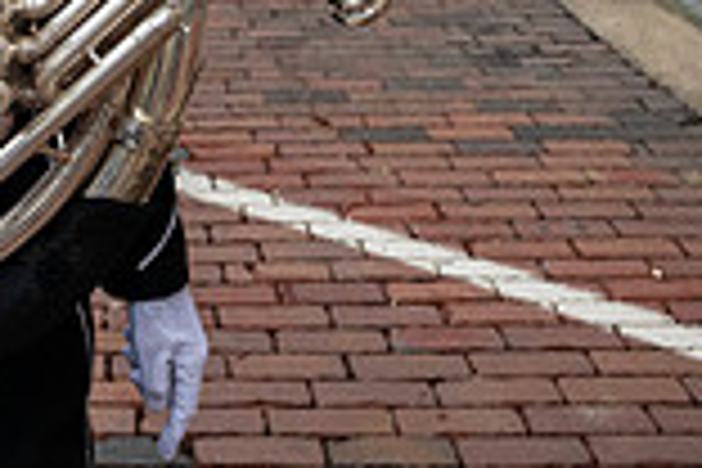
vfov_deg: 13.6
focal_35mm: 89
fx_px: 1735
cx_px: -18
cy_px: -389
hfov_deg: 21.9
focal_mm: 24
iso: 500
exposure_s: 1/1600
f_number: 4
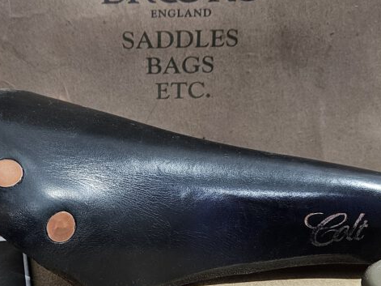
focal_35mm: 50
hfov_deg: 38.0
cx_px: 145
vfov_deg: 28.9
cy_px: 190
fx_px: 550
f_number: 1.8
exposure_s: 1/100
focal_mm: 5.4
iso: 320
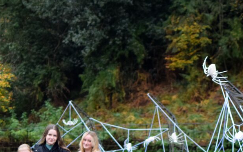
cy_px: 186
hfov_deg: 16.8
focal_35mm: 124
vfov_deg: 10.4
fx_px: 823
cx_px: 82
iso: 1800
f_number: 2
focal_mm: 35
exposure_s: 1/500
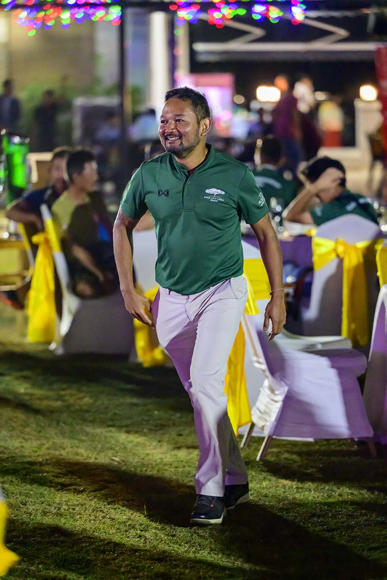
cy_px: 290
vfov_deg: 15.2
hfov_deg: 10.2
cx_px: 194
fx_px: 2177
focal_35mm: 135
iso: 12800
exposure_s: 1/250
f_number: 2.8
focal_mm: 135
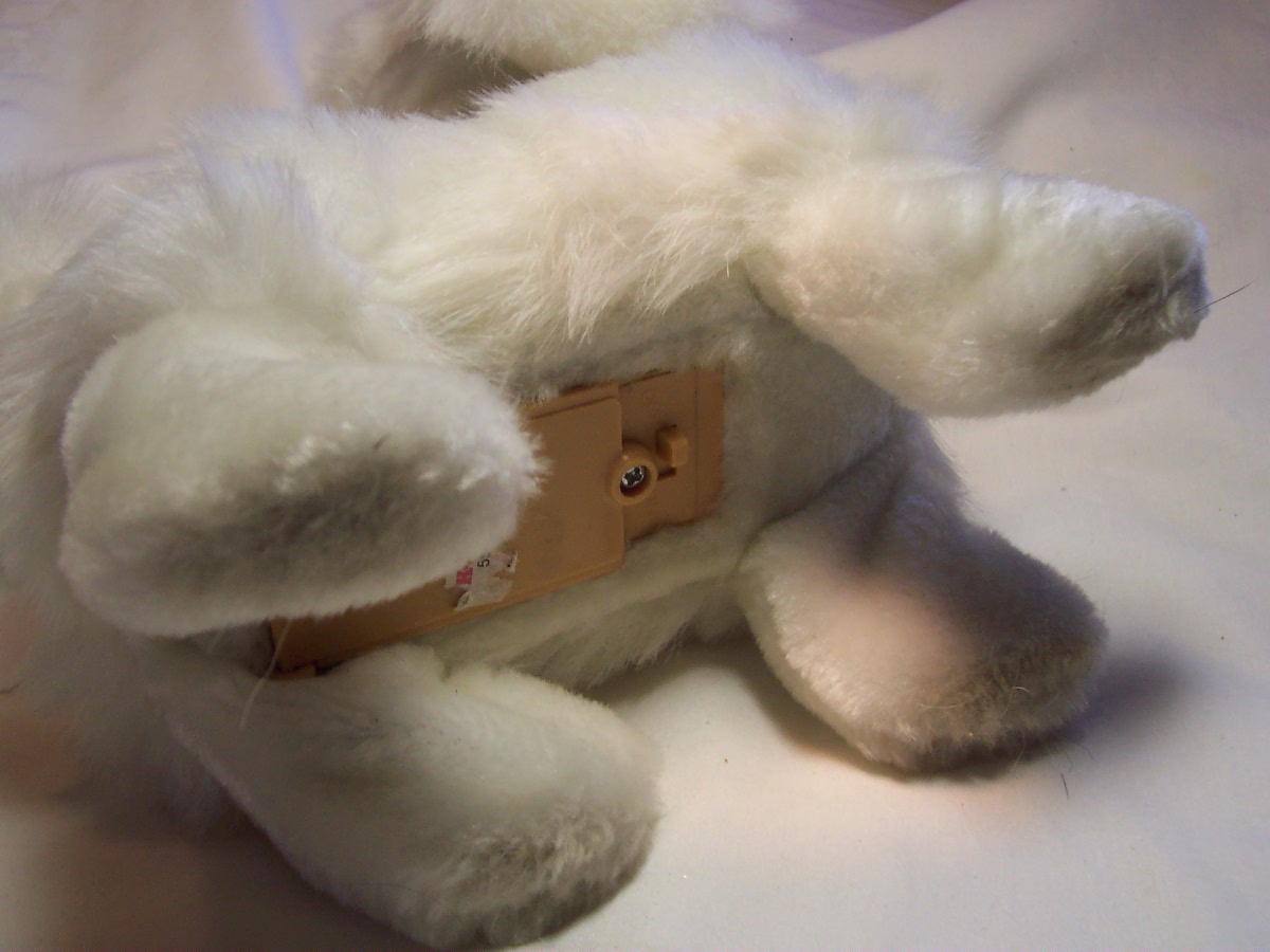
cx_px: 635
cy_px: 476
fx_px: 1357
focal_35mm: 37
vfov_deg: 38.7
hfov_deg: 50.1
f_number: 2.8
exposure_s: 1/60
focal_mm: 5.6
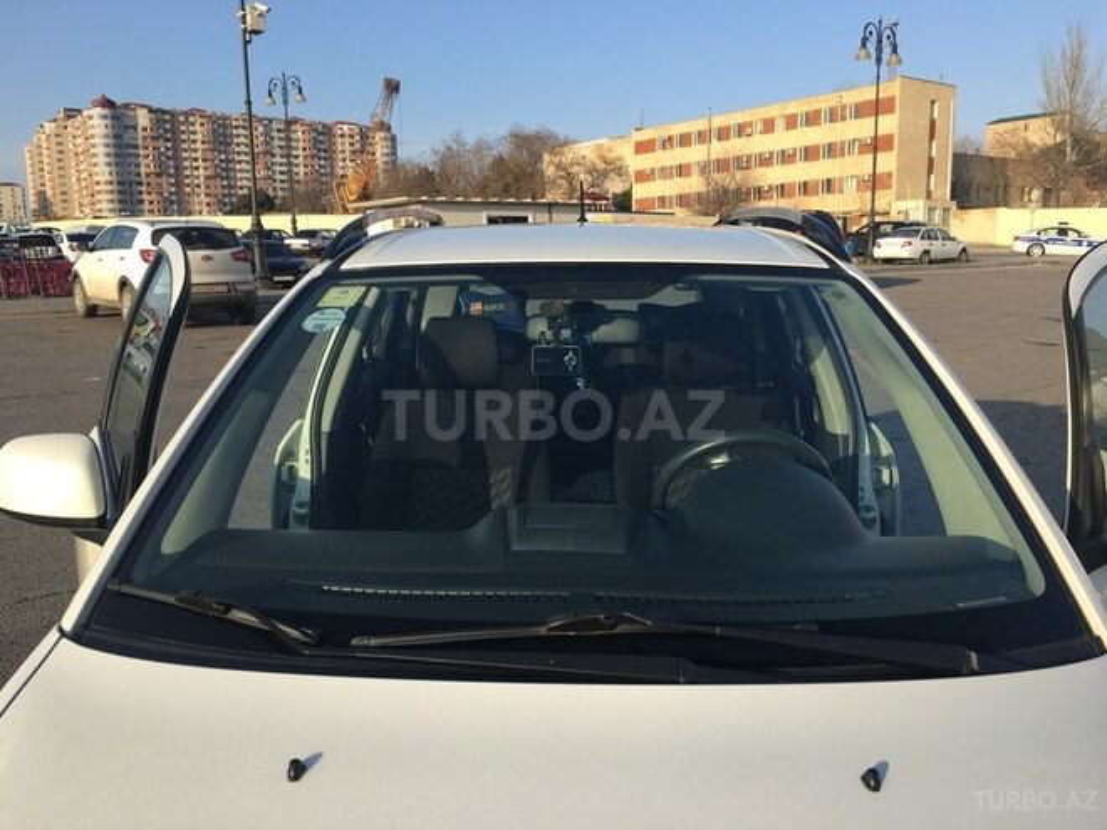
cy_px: 415
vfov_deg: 48.2
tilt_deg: -9.7
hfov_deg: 61.7
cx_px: 554
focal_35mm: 29
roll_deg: +1.5
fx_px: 927
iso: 25
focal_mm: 4.15
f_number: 2.2
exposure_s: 1/693
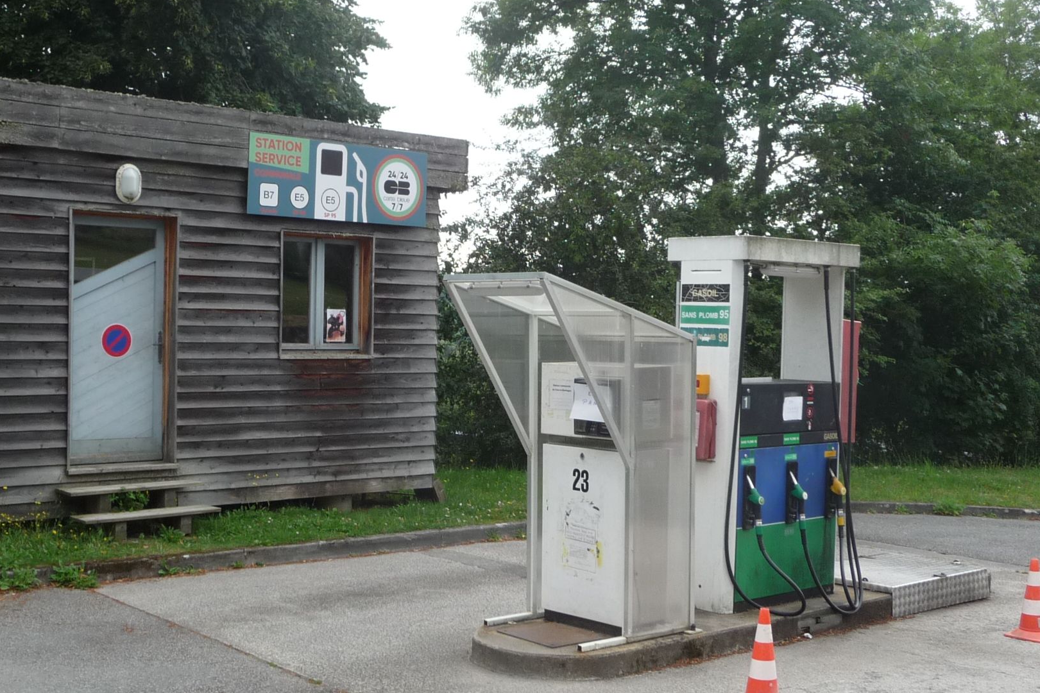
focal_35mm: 46
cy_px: 364
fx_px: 1329
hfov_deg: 42.7
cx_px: 450
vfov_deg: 29.2
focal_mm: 4.7
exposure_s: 1/125
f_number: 3.3
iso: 100
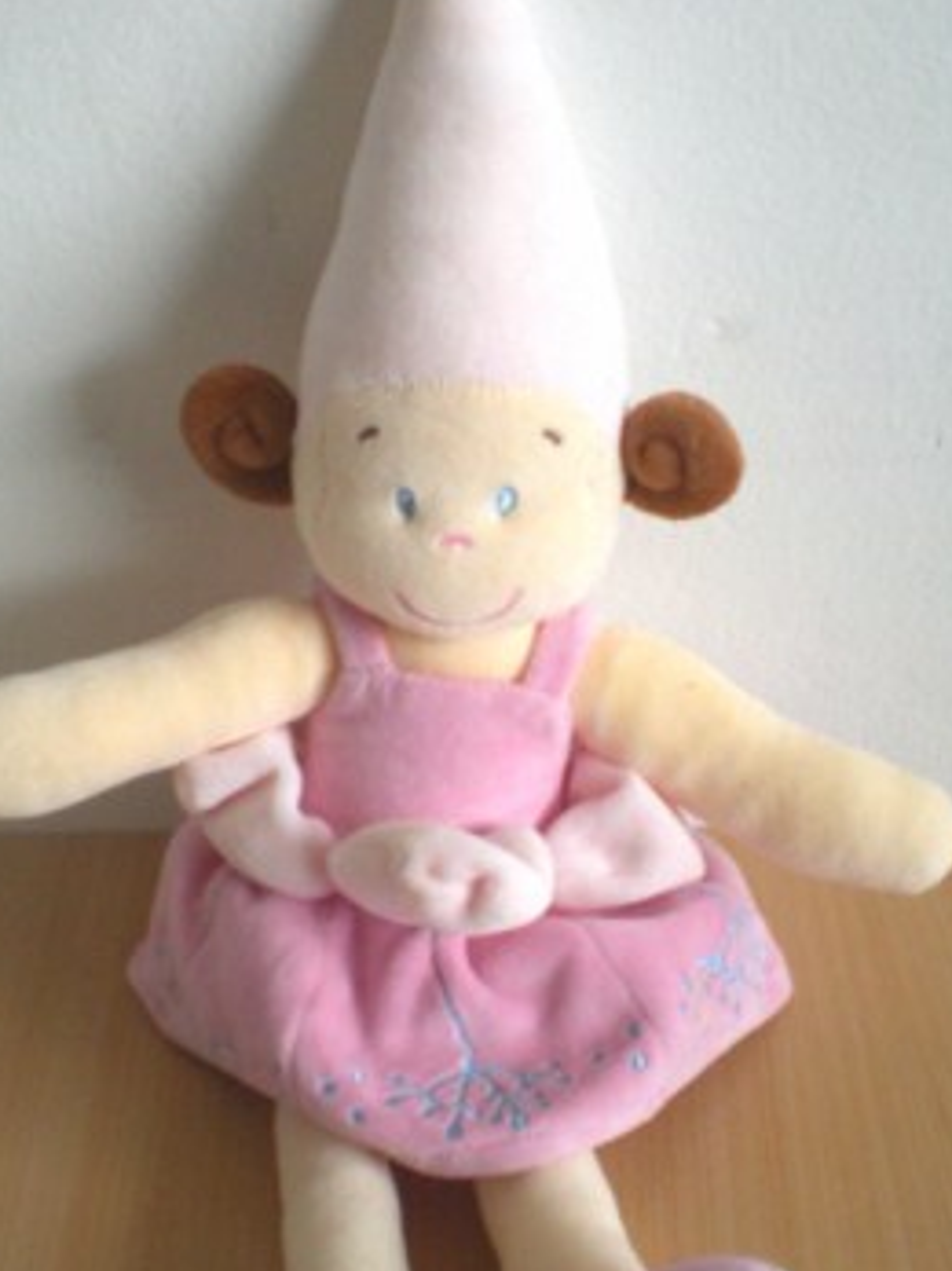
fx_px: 2091
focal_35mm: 57
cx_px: 454
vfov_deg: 33.8
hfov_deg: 25.6
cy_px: 678
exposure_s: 1/28.2
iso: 200
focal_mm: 6.3
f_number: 3.1
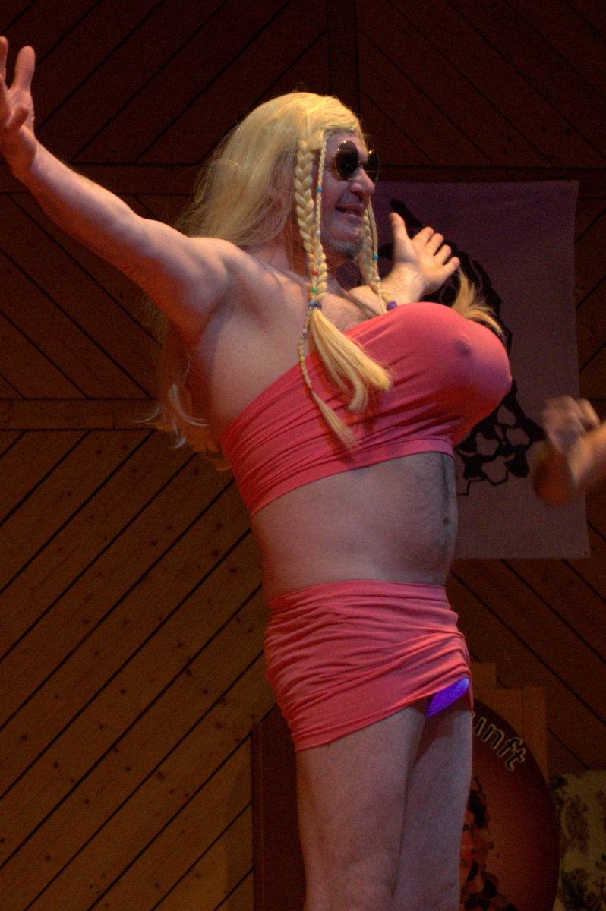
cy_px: 456
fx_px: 1707
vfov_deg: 29.9
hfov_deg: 20.1
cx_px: 303
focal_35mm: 68
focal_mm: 45
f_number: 5.3
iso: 3200
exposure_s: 1/60
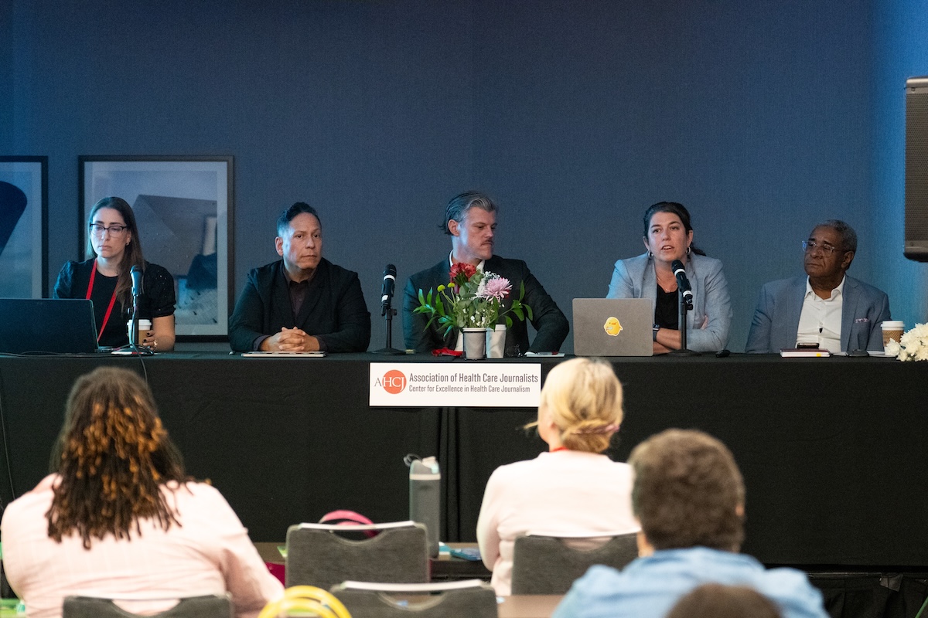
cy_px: 309
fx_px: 3042
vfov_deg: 11.6
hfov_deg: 17.3
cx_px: 464
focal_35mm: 118
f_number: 2.8
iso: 2500
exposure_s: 1/200
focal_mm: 79
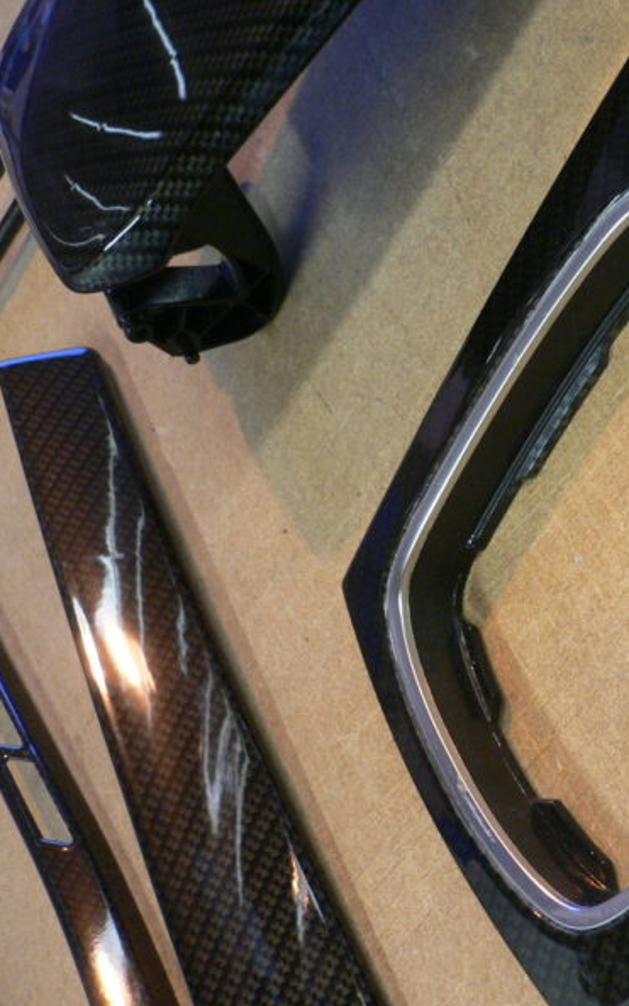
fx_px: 1372
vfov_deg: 40.3
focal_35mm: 50
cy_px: 506
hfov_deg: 24.7
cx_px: 621
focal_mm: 5.8
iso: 200
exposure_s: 1/20
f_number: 2.8
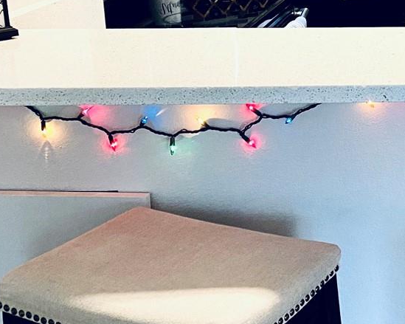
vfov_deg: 20.2
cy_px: 23
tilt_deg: -11.6
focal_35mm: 74
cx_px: 522
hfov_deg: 23.0
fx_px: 887
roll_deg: +0.0
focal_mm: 4.25
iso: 200
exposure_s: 1/60
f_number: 1.8
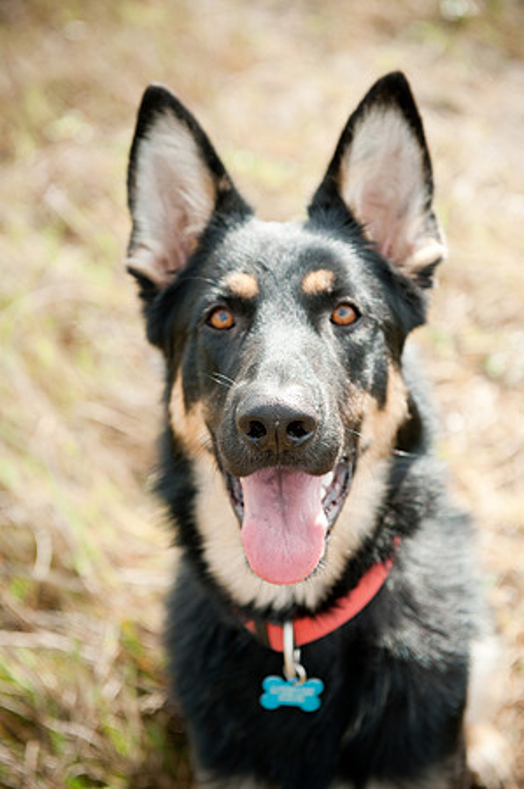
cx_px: 262
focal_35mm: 70
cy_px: 394
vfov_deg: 28.9
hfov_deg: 19.4
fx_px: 1532
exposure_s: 1/1600
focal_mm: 70
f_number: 4
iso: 500
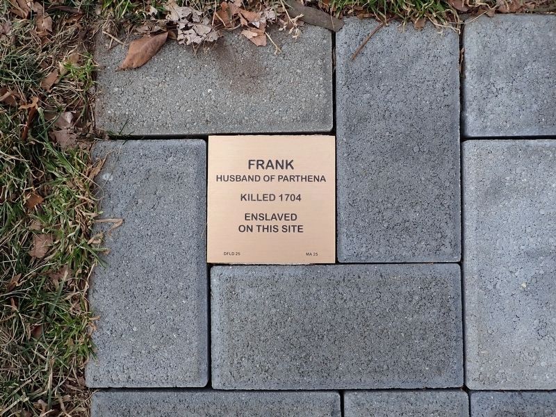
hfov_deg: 69.4
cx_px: 278
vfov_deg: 54.9
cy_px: 208
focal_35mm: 25
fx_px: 402
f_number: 2.8
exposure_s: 1/400
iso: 100
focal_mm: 4.5
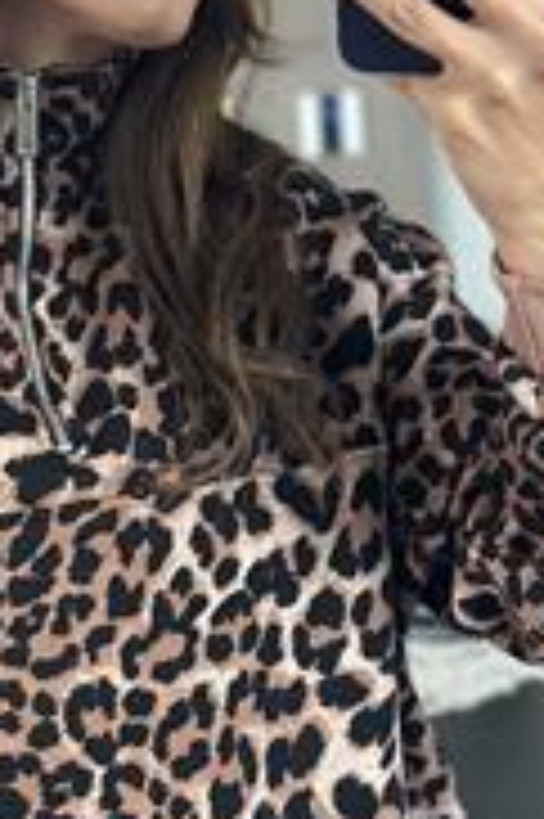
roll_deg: +4.4
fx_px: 3156
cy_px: 585
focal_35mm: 139
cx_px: 171
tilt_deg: -17.1
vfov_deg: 14.7
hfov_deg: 9.8
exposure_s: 1/60
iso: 320
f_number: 1.78
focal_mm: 6.86
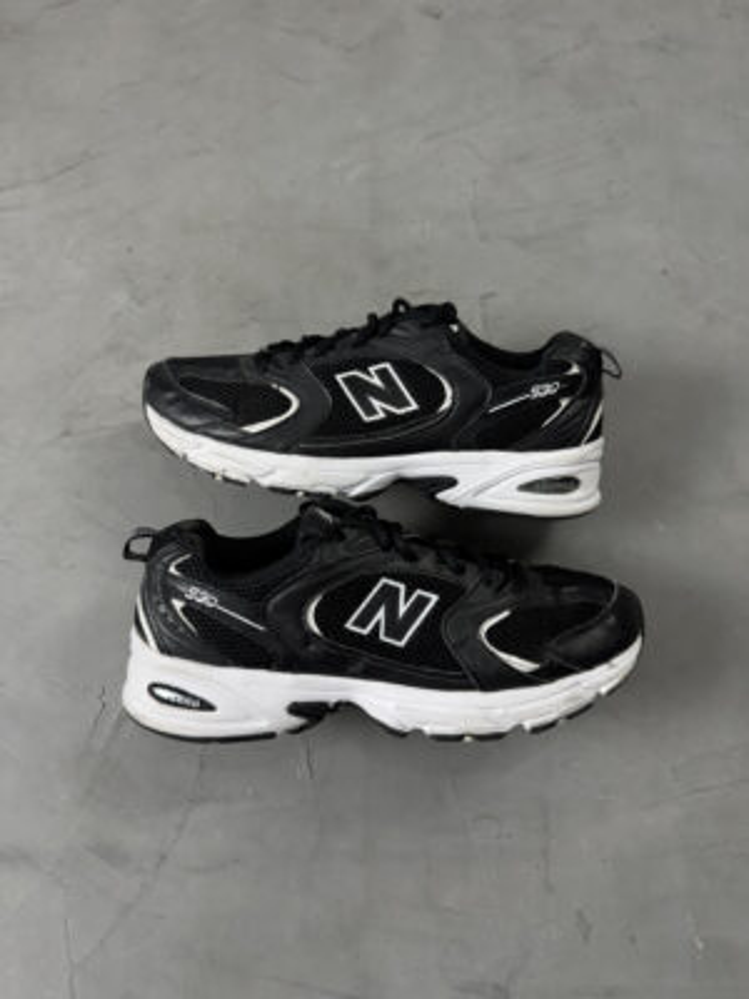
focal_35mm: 24
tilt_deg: -69.3
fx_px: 692
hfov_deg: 56.8
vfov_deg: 71.6
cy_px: 500
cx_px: 374
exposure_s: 1/120
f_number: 1.78
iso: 200
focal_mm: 6.76
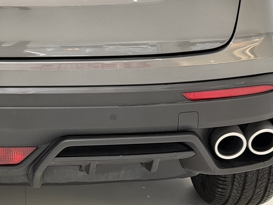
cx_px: -11
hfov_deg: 15.2
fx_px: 1002
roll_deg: +0.6
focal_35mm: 127
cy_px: -56
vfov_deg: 11.4
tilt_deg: -9.9
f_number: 1.78
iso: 250
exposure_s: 1/50
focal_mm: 6.76
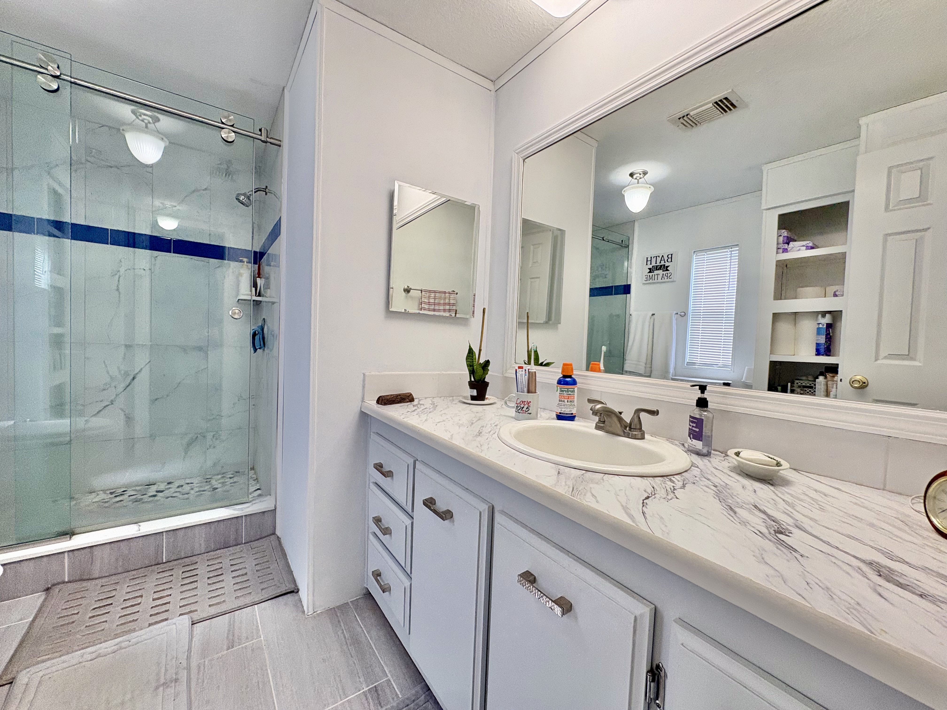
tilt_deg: -1.9
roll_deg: -1.9
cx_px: 474
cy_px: 355
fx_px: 383
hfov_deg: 102.1
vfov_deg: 85.7
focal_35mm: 14
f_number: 2.2
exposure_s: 1/120
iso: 50
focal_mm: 2.22
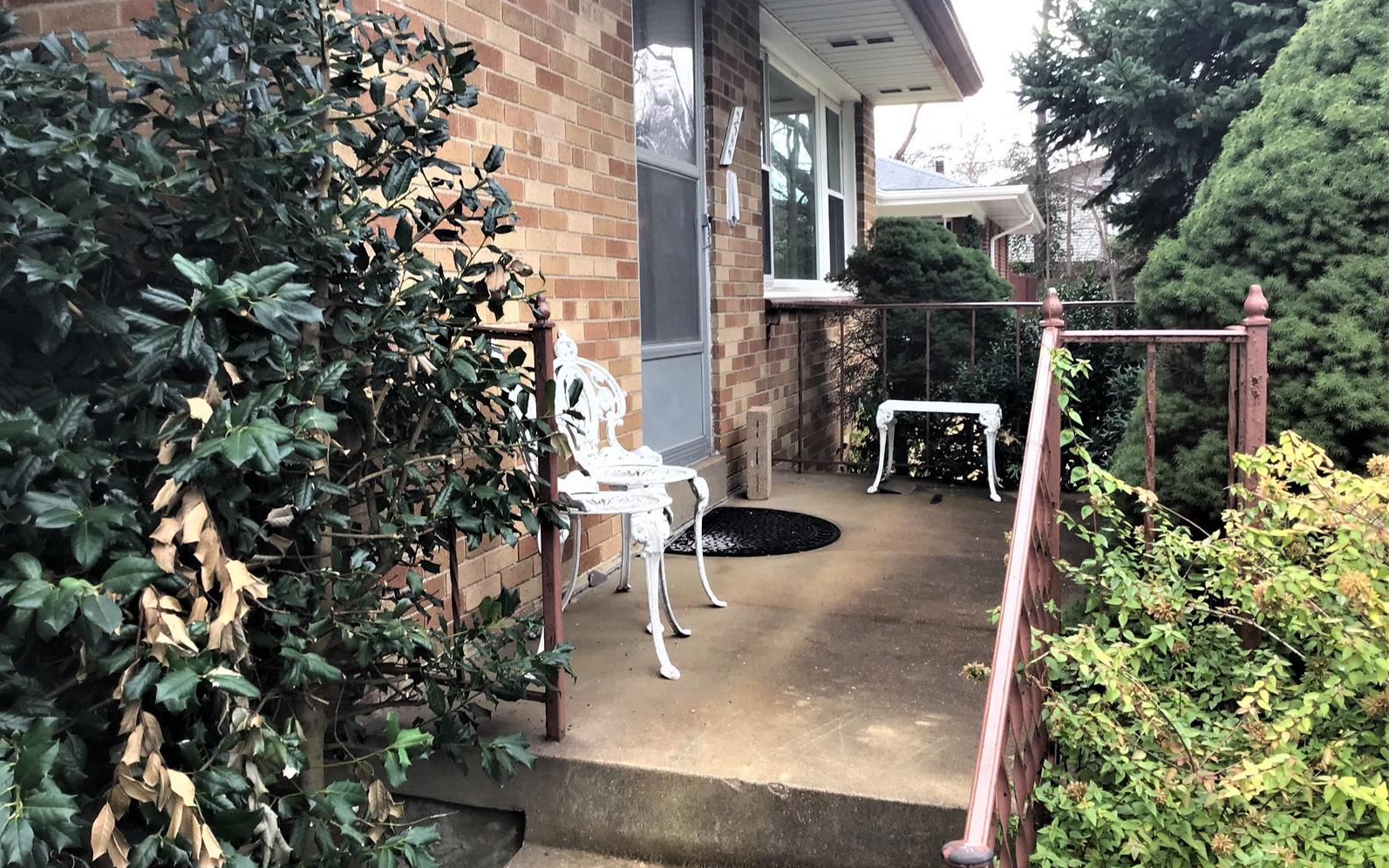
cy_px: 379
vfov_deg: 38.3
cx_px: 692
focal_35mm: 33
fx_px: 1249
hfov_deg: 58.1
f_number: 2.4
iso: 25
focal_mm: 3.3
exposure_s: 1/120
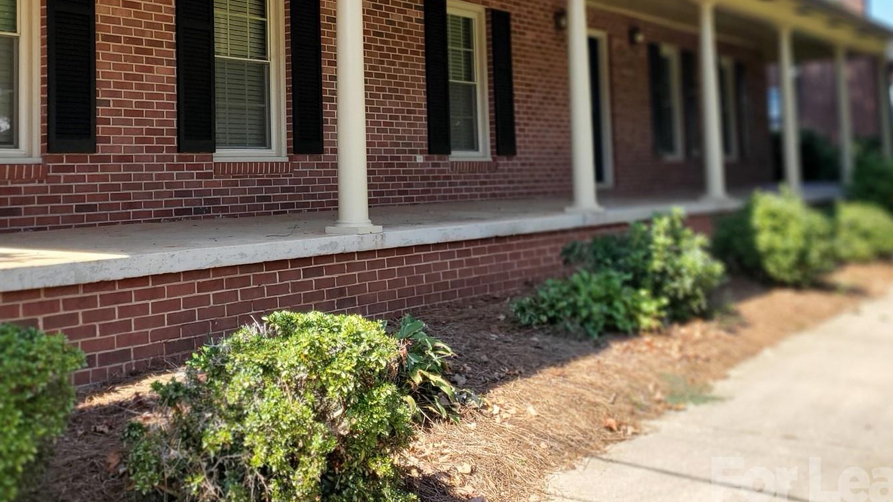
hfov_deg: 46.5
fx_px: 1018
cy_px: 79
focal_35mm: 43
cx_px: 288
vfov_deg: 27.0
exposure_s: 1/827
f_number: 1.5
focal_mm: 4.3
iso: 50
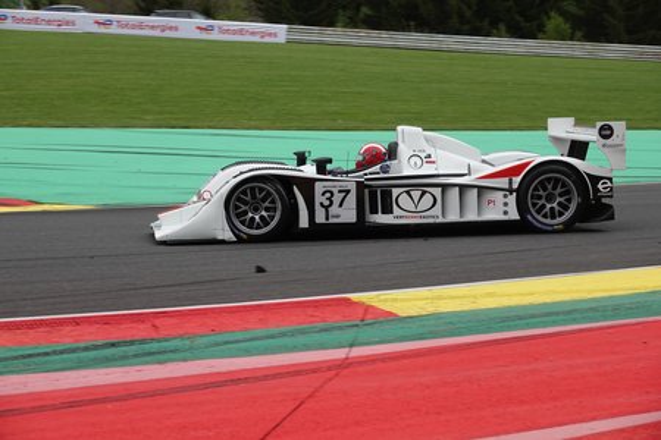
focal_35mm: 97
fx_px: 1781
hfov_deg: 21.0
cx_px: 330
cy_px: 220
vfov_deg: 14.1
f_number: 3.5
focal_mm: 35.68
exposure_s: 1/800
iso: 160
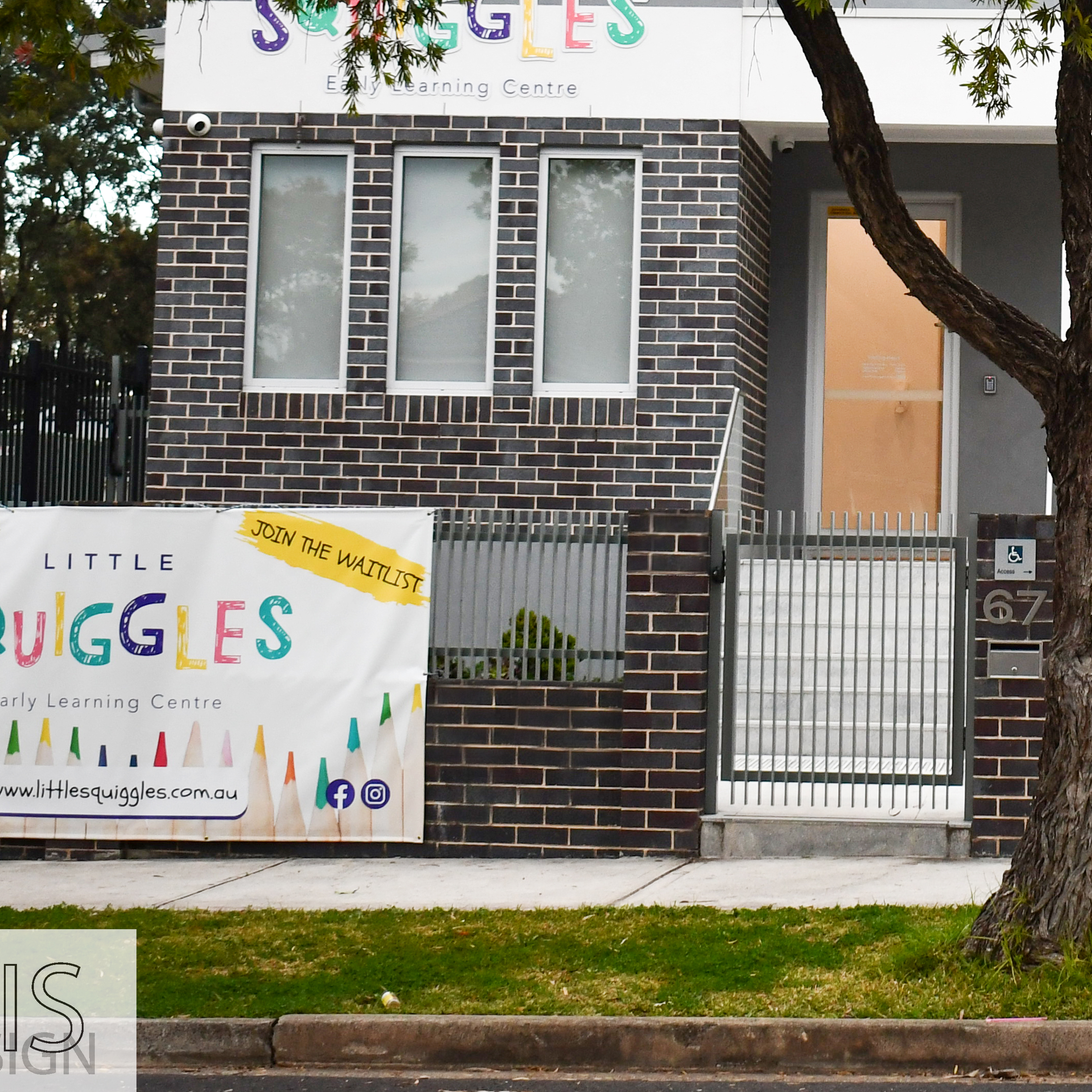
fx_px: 2962
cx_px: 1031
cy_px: 211
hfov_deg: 20.4
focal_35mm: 83
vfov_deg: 20.6
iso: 640
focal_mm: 27
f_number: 4
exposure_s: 1/250
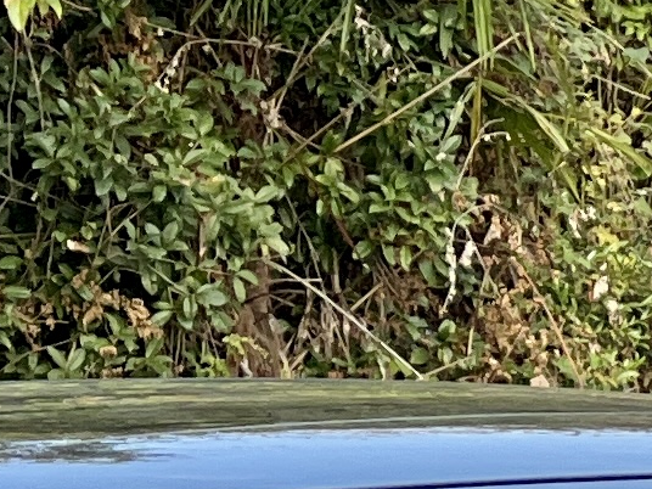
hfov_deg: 3.4
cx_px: 527
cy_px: 1462
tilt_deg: -5.6
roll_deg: +2.3
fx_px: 10906
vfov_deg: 2.5
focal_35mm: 579
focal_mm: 9
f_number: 2.8
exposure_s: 1/121
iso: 64
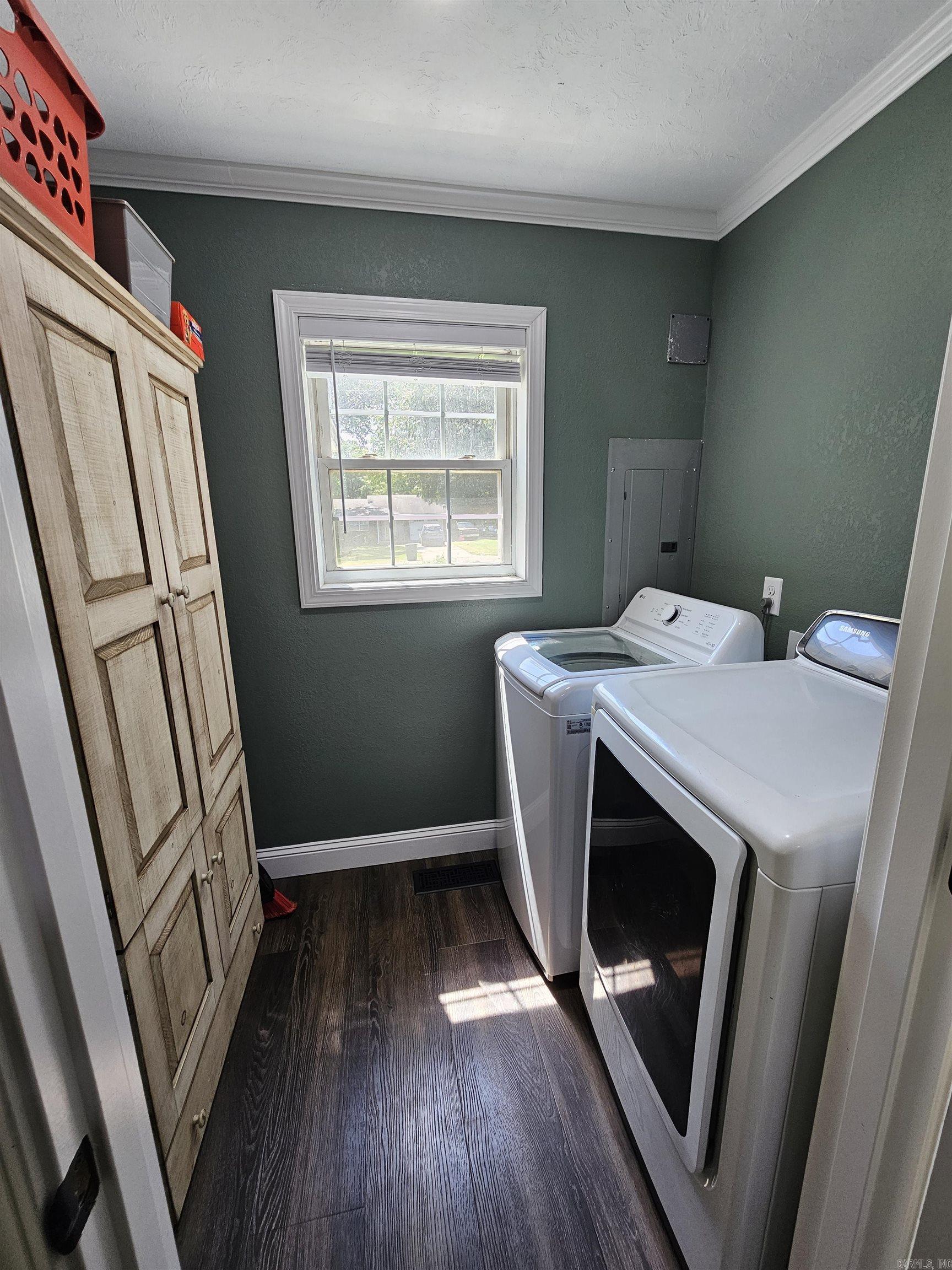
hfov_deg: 89.9
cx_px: 476
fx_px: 477
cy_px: 635
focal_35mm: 13
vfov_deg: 106.2
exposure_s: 1/60
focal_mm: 2.2
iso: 80
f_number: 2.2
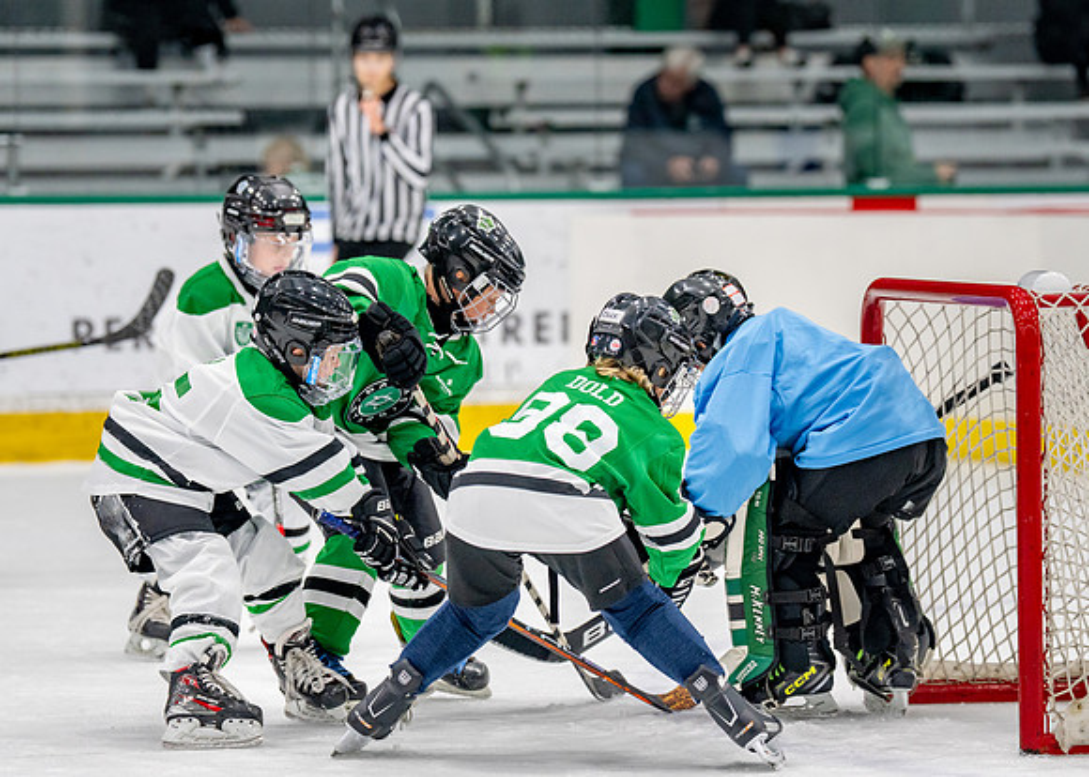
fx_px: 6379
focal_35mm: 206
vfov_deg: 7.0
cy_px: 340
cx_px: 560
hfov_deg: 9.8
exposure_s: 1/1250
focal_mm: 130
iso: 800
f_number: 2.8
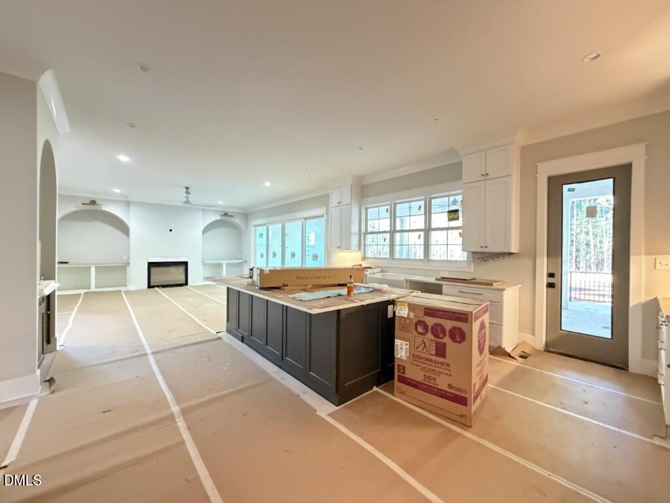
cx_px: 335
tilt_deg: +0.0
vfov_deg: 85.7
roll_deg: +0.0
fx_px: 271
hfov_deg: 102.1
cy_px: 252
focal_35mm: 14
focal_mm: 2.22
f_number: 2.2
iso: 1600
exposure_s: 1/30
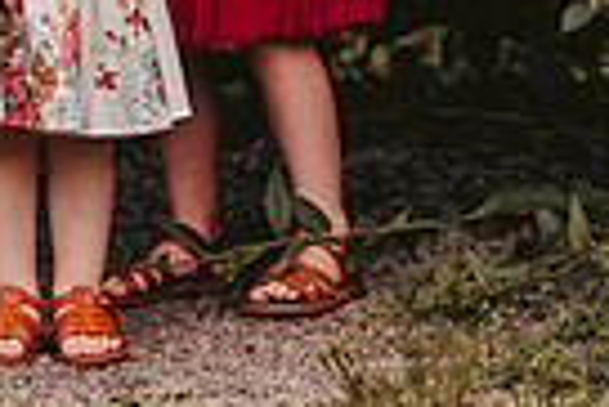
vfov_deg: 2.2
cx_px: 27
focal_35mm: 617
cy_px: -356
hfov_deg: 3.3
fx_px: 10449
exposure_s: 1/2000
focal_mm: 145
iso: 640
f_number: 2.8
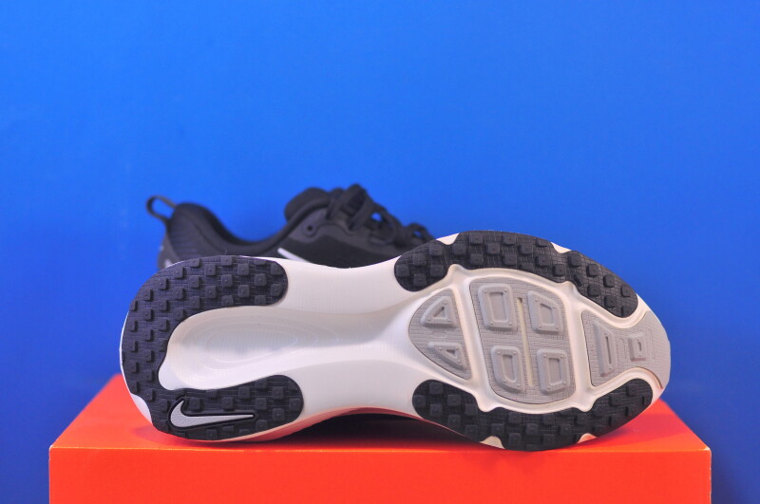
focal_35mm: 75
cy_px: 252
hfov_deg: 27.0
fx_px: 1581
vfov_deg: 18.1
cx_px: 380
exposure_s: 1/320
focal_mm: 50
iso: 250
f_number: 2.5
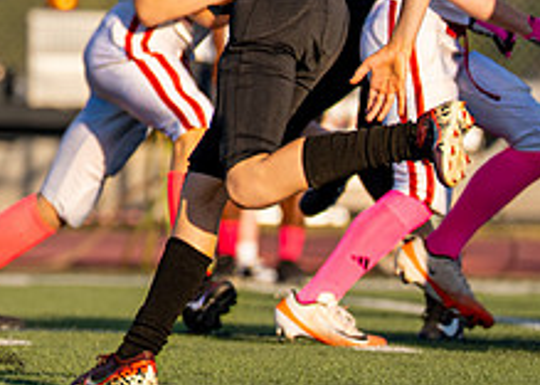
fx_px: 13576
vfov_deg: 1.6
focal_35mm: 886
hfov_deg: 2.3
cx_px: -247
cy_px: -8
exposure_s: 1/1600
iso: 100
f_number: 2.8
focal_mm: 200
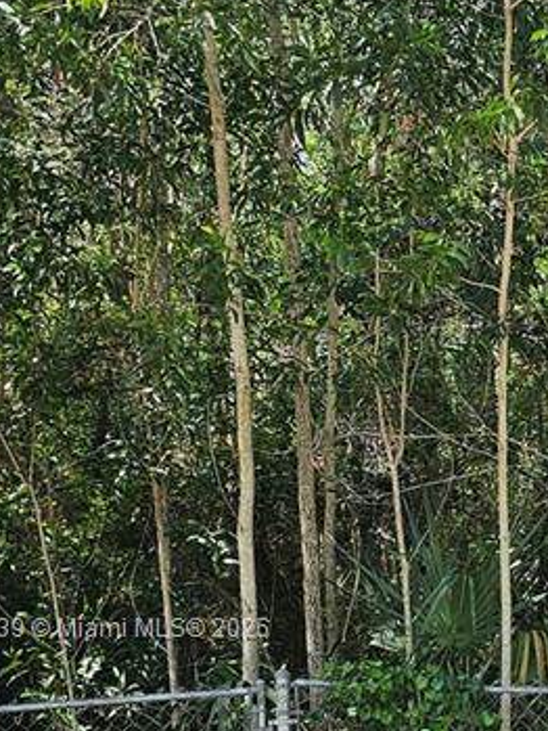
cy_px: 630
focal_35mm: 79
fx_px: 1666
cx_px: 828
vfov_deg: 24.1
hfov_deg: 16.9
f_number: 1.7
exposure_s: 1/198
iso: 10
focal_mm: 6.3
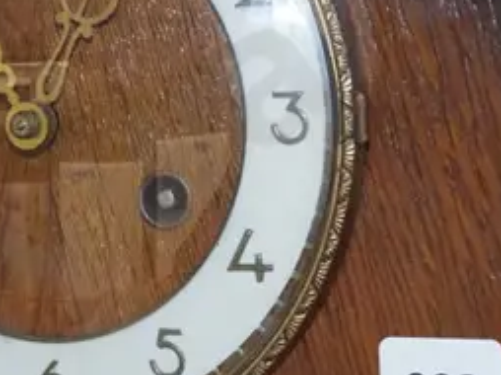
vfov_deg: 12.2
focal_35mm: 121
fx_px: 1750
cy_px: 138
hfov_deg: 16.3
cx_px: 195
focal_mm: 15
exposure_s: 1/60
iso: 2000
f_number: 5.6
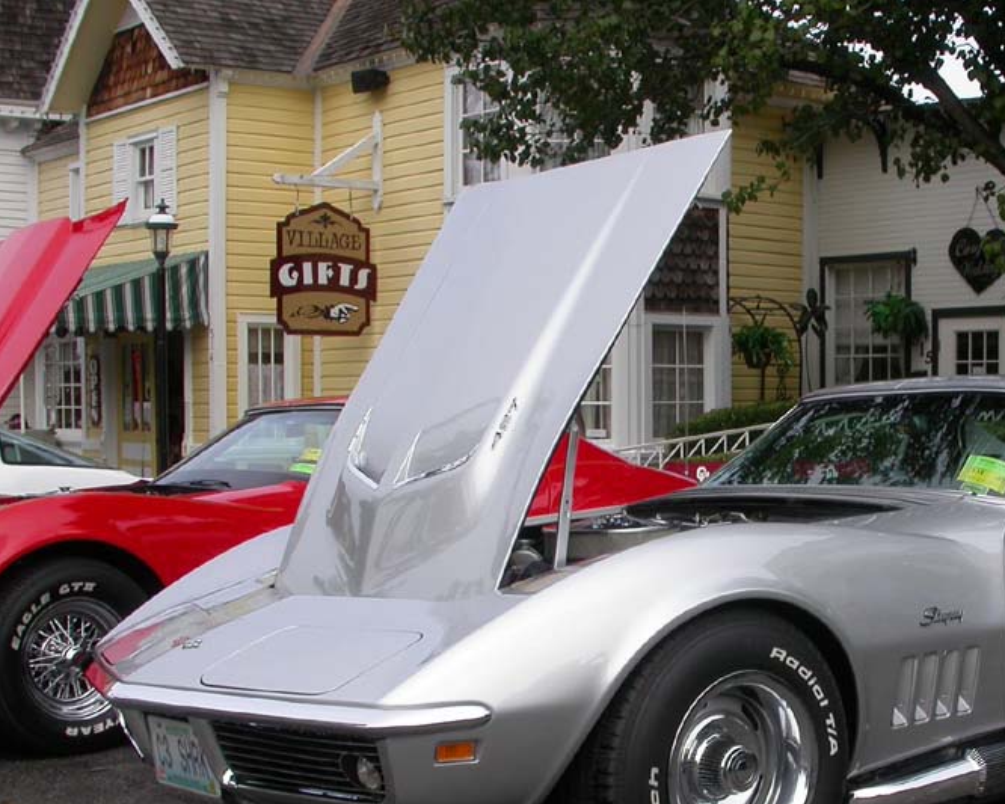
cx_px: 745
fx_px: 1696
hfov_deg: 32.4
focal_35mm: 57
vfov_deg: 26.6
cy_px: 505
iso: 100
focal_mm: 7.85
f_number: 6.7
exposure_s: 1/233
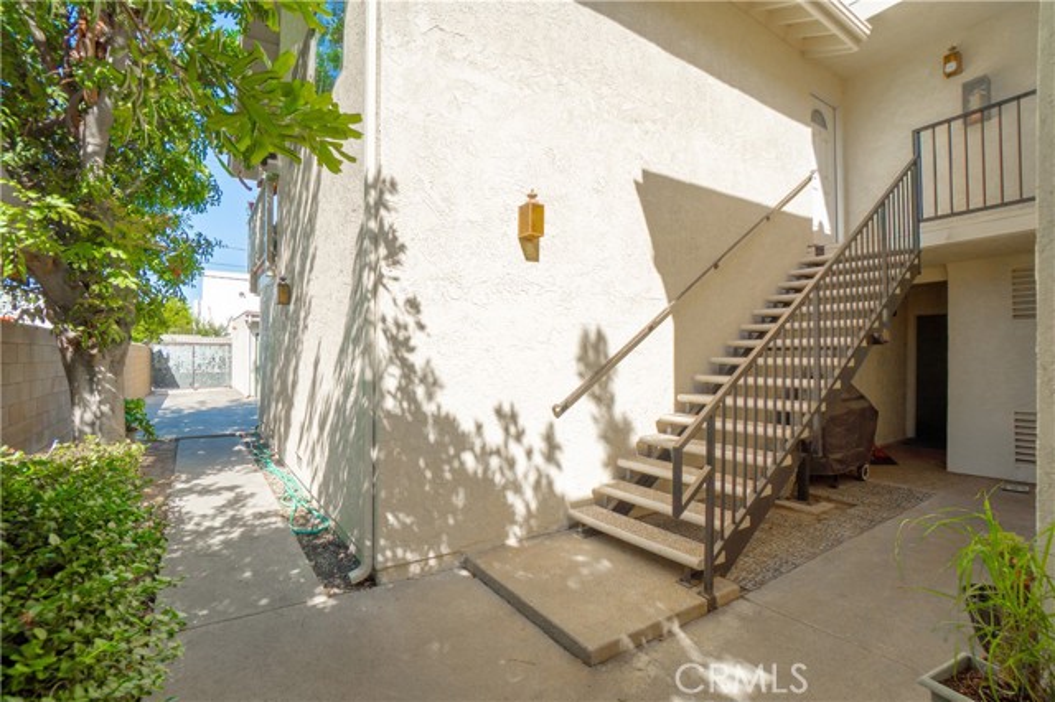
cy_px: 351
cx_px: 528
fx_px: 439
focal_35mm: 15
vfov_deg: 77.3
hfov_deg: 100.4
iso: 100
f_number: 6.3
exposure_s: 1/250
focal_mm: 10
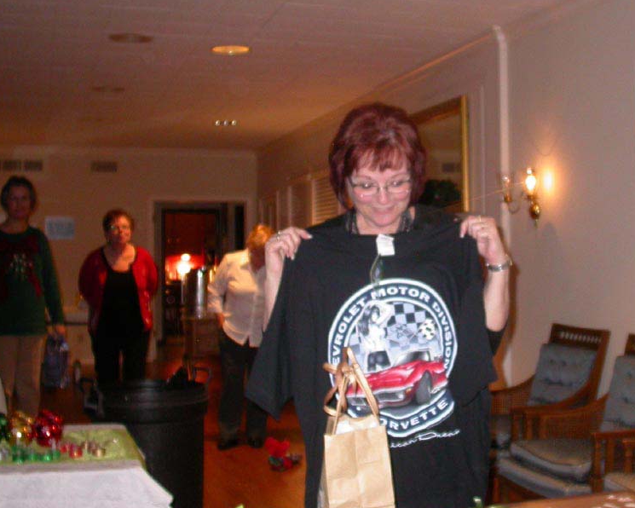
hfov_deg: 36.4
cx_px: 399
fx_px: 958
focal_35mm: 51
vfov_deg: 29.7
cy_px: 242
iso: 200
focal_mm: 7.85
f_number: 2.6
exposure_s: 1/60
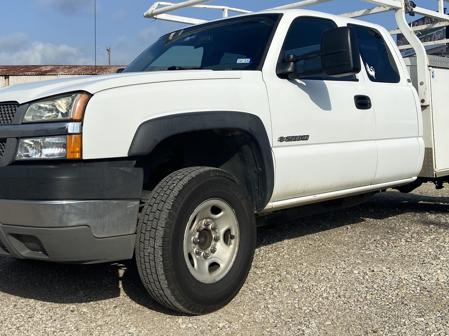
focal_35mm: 43
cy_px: 115
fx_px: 558
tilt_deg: +1.0
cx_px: 225
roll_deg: +0.6
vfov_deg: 33.3
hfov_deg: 43.9
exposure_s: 1/5747
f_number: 1.8
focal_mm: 4.25
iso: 32
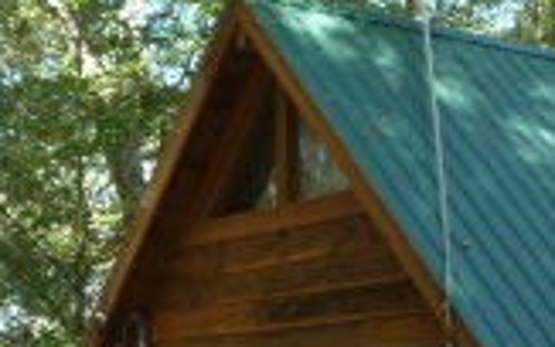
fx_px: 1513
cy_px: 381
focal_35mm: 100
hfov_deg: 20.6
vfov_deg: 12.9
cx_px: 409
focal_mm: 4.3
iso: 100
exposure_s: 1/60
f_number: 3.3
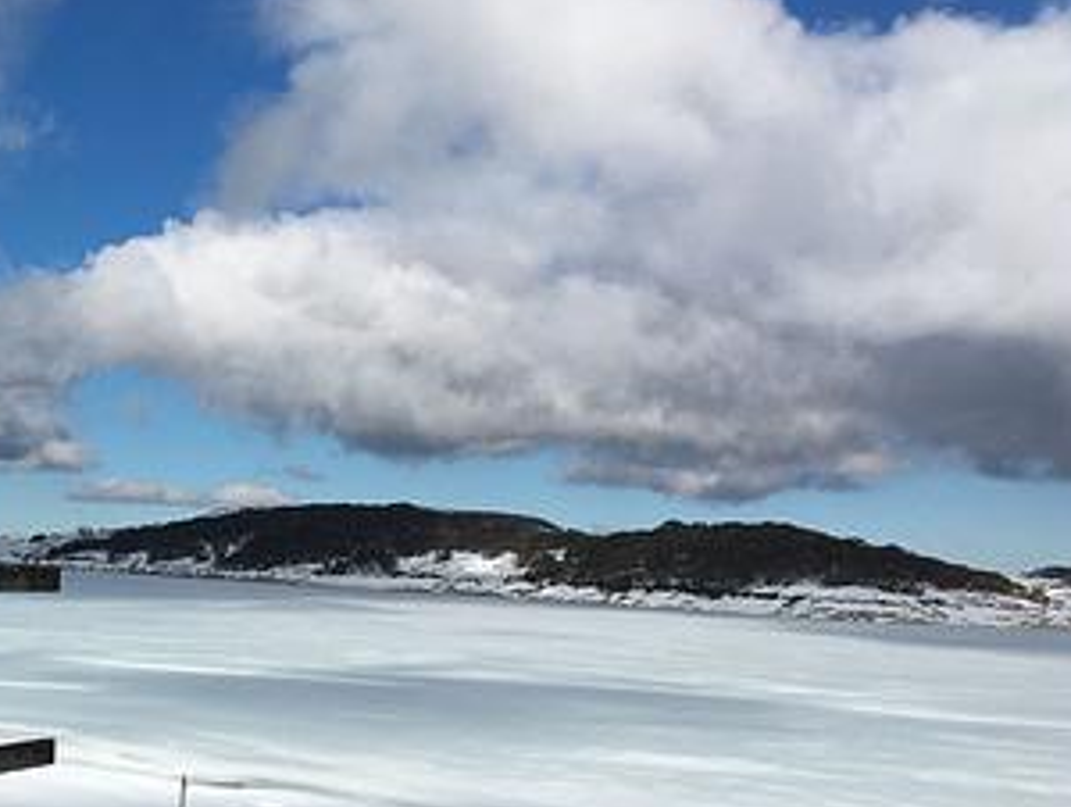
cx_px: 46
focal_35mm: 60
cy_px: 584
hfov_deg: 30.3
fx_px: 1859
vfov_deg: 24.3
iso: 25
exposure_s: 1/3846
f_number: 2.2
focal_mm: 4.15
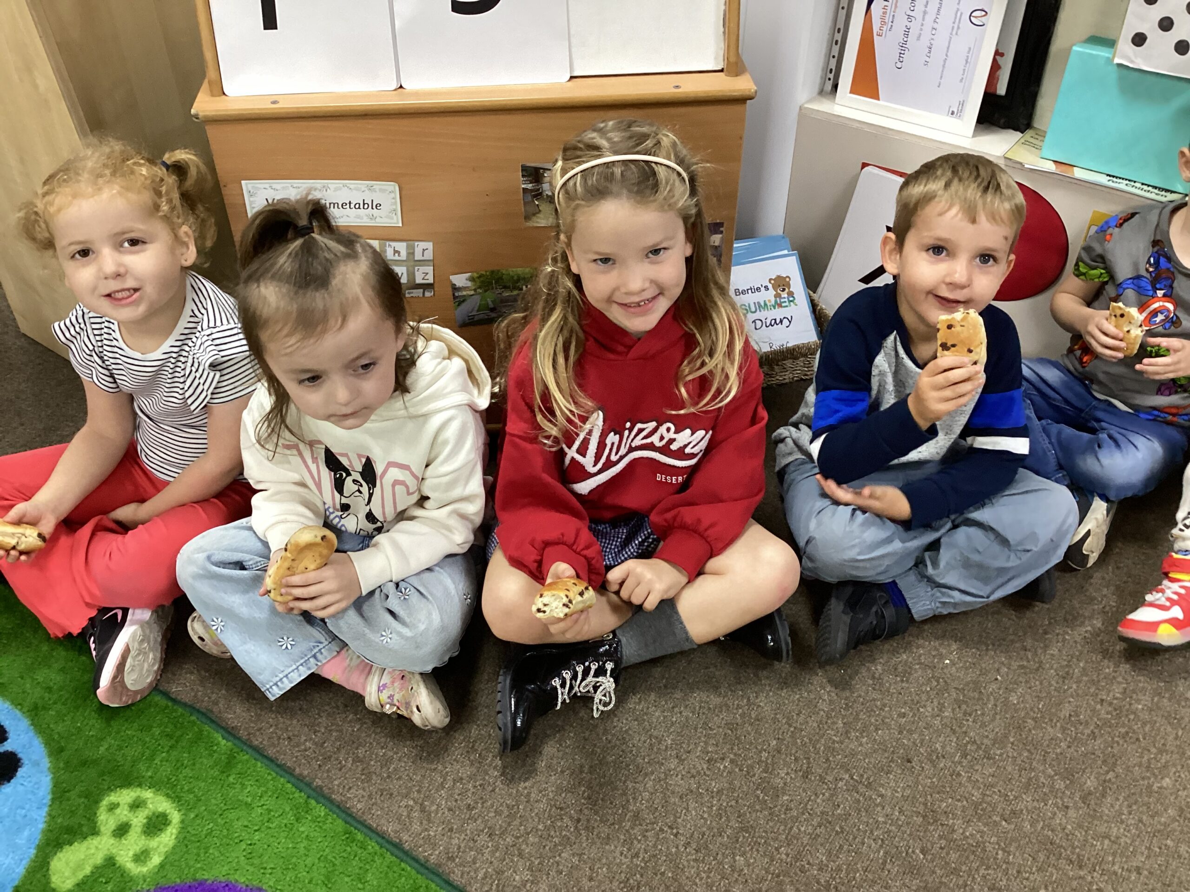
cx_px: 595
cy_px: 446
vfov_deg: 45.4
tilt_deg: -42.6
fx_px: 1066
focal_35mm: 31
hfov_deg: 58.4
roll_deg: -1.6
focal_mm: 3.3
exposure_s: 1/50
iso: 200
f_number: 2.4
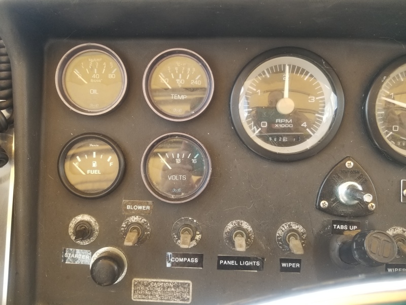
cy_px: 152
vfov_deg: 53.1
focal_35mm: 26
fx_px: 305
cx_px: 203
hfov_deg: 67.3
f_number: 1.7
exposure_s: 1/120
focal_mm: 4.25
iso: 80
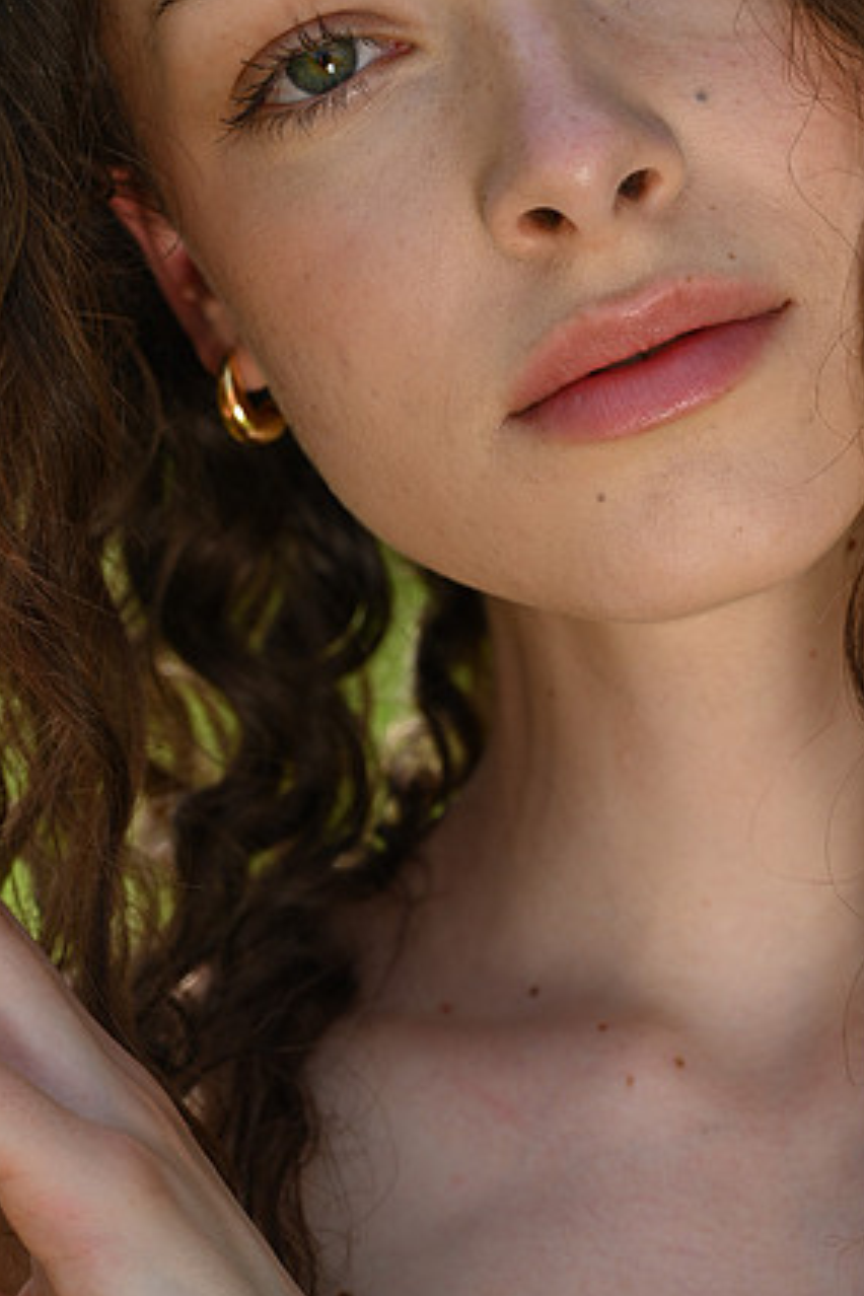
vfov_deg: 14.3
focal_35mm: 143
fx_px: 5148
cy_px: 484
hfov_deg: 9.6
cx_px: 546
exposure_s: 1/160
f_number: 9
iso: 100
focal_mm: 105
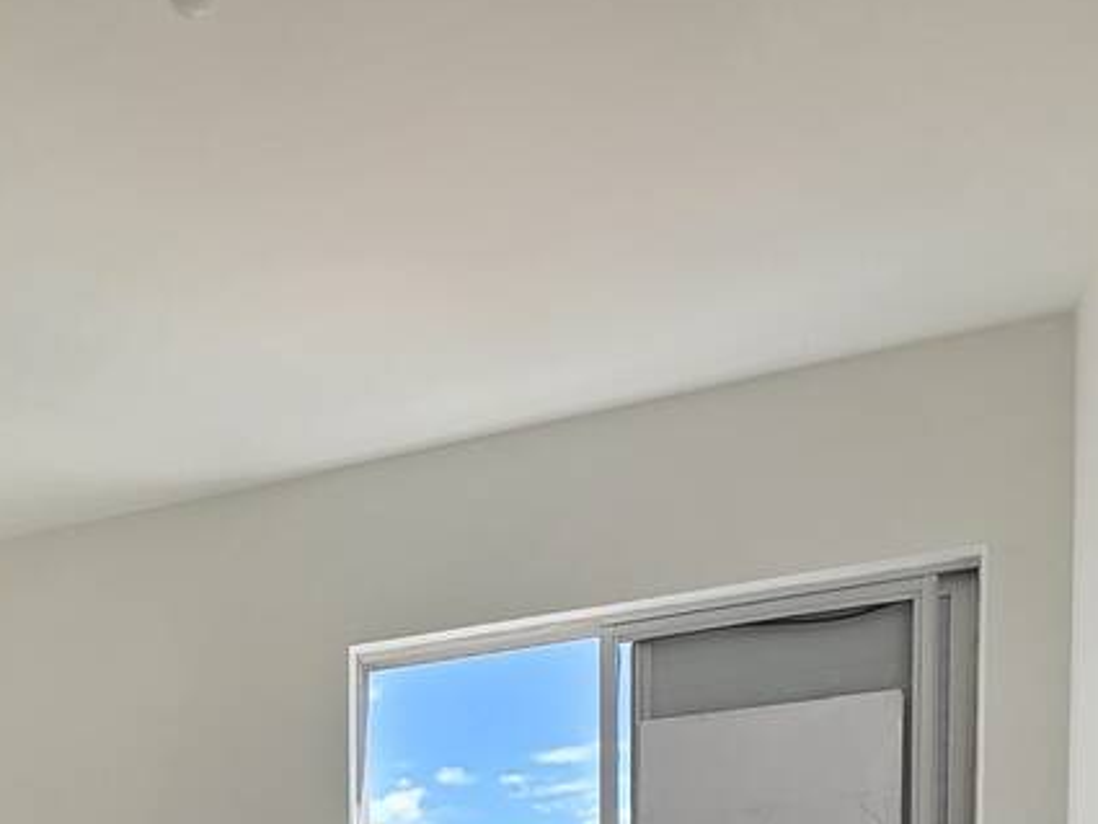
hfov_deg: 37.7
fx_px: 1396
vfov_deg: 25.4
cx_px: -28
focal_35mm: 44
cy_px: 1211
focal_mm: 2.2
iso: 64
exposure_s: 1/359
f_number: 1.9
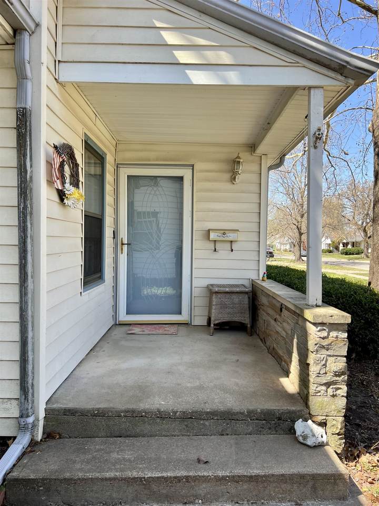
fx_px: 380
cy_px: 253
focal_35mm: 26
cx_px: 190
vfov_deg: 67.3
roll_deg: -1.1
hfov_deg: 53.1
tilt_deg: -0.7
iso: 50
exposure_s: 1/748
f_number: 1.5
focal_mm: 5.7
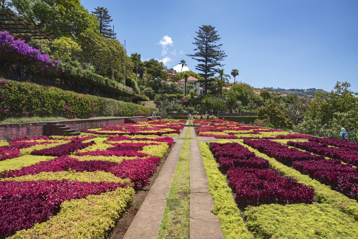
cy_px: 120
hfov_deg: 73.7
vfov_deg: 53.2
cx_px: 179
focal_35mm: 24
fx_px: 239
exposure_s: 1/500
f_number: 7.1
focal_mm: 24
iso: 160
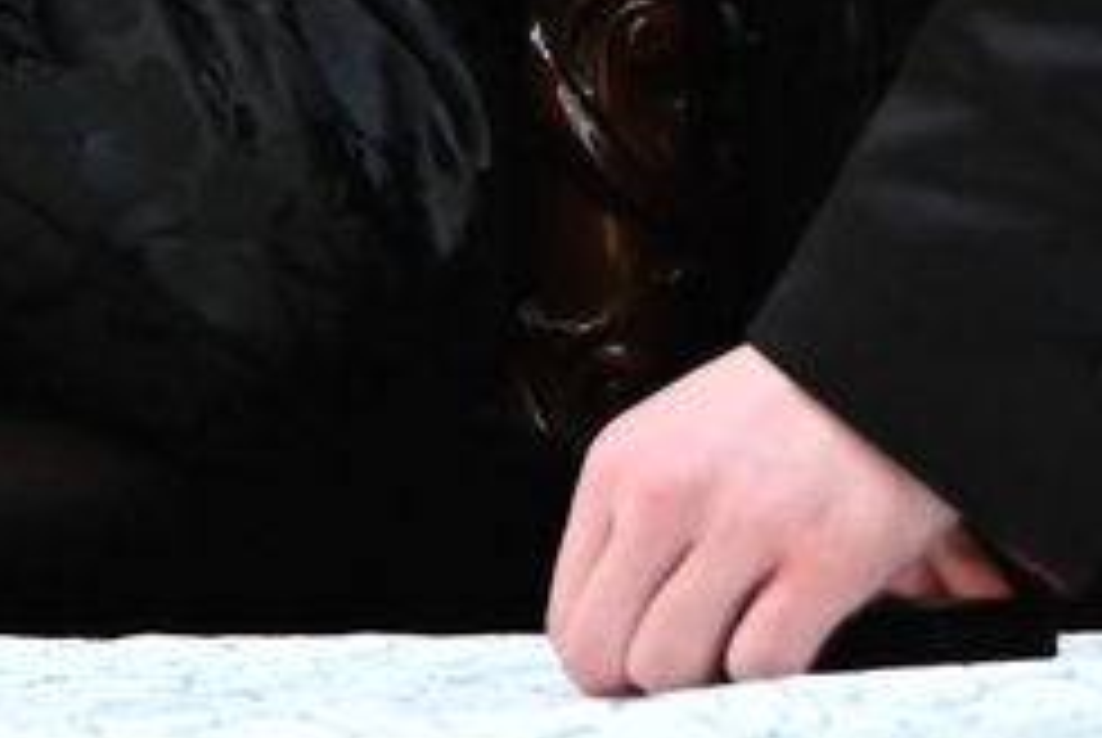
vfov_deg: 0.4
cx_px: -1071
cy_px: -871
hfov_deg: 0.6
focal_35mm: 3423
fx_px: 104905
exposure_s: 1/160
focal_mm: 600
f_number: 7.1
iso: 4000
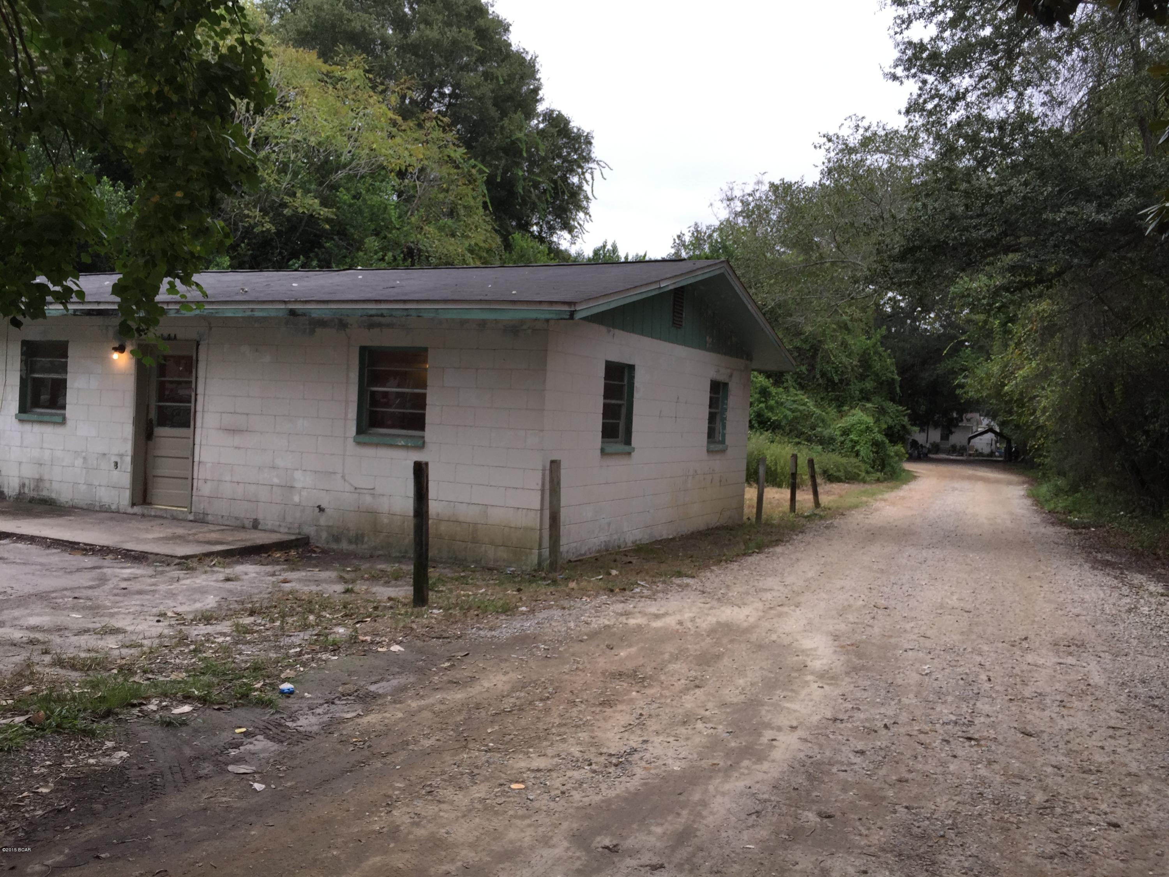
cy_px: 438
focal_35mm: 29
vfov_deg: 48.2
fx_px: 979
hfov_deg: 61.7
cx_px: 584
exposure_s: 1/293
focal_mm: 4.15
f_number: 2.2
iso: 32
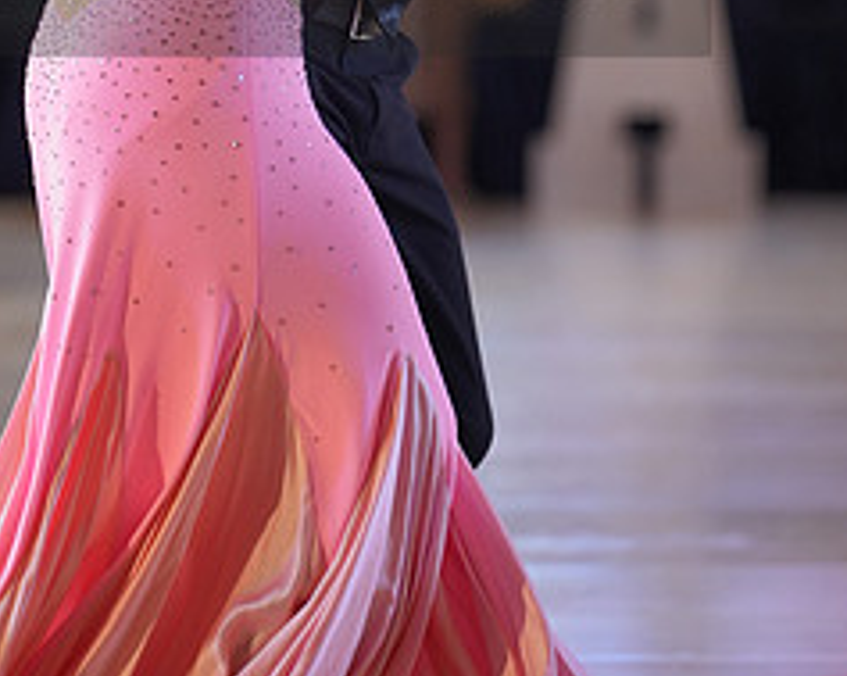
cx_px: 220
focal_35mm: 230
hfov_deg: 8.4
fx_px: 5759
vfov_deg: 6.7
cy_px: -61
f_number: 2
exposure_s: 1/500
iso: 800
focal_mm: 100
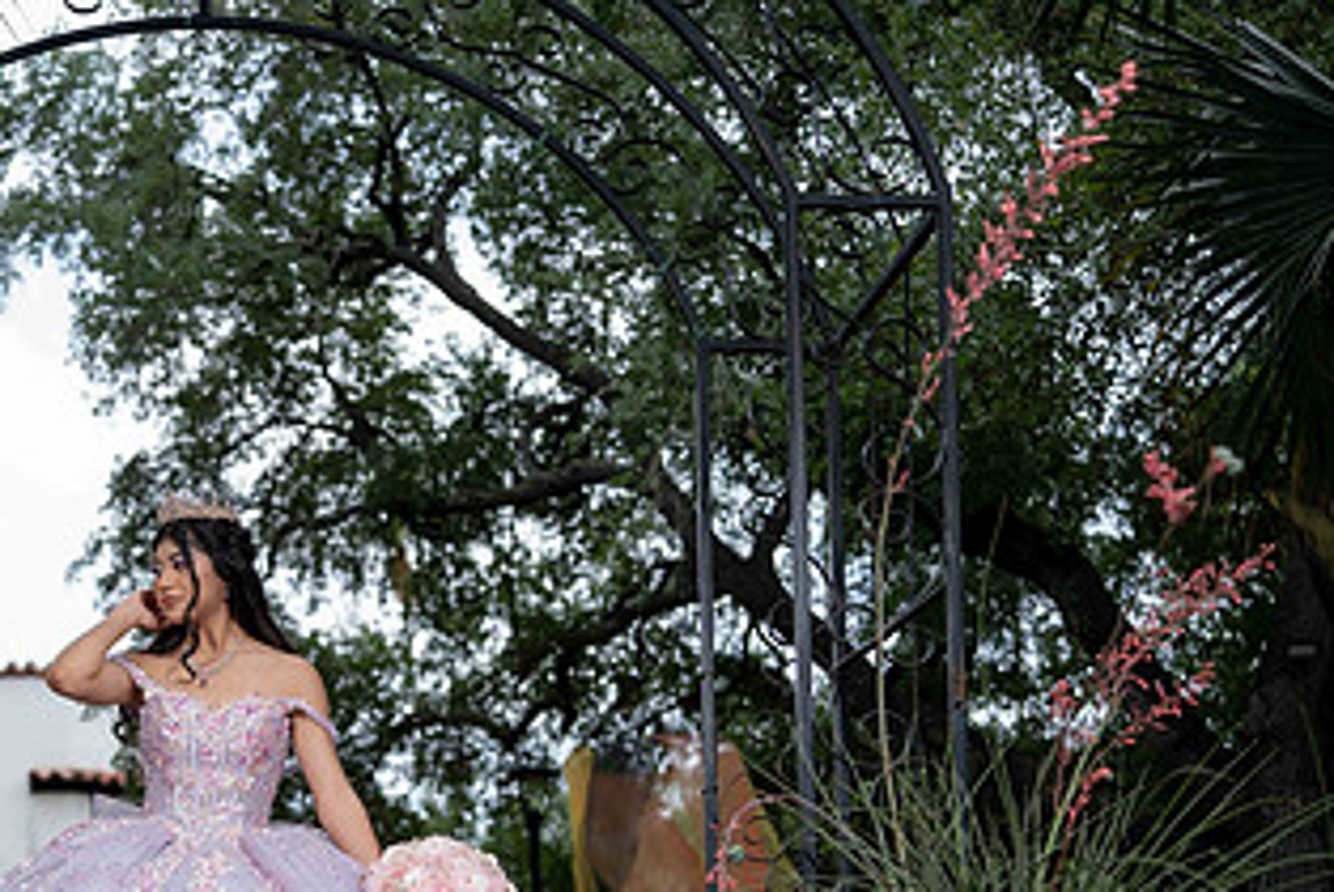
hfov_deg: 27.3
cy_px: 796
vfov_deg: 18.7
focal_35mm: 72
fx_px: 2670
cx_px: 204
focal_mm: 39
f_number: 2.2
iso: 80
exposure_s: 1/800
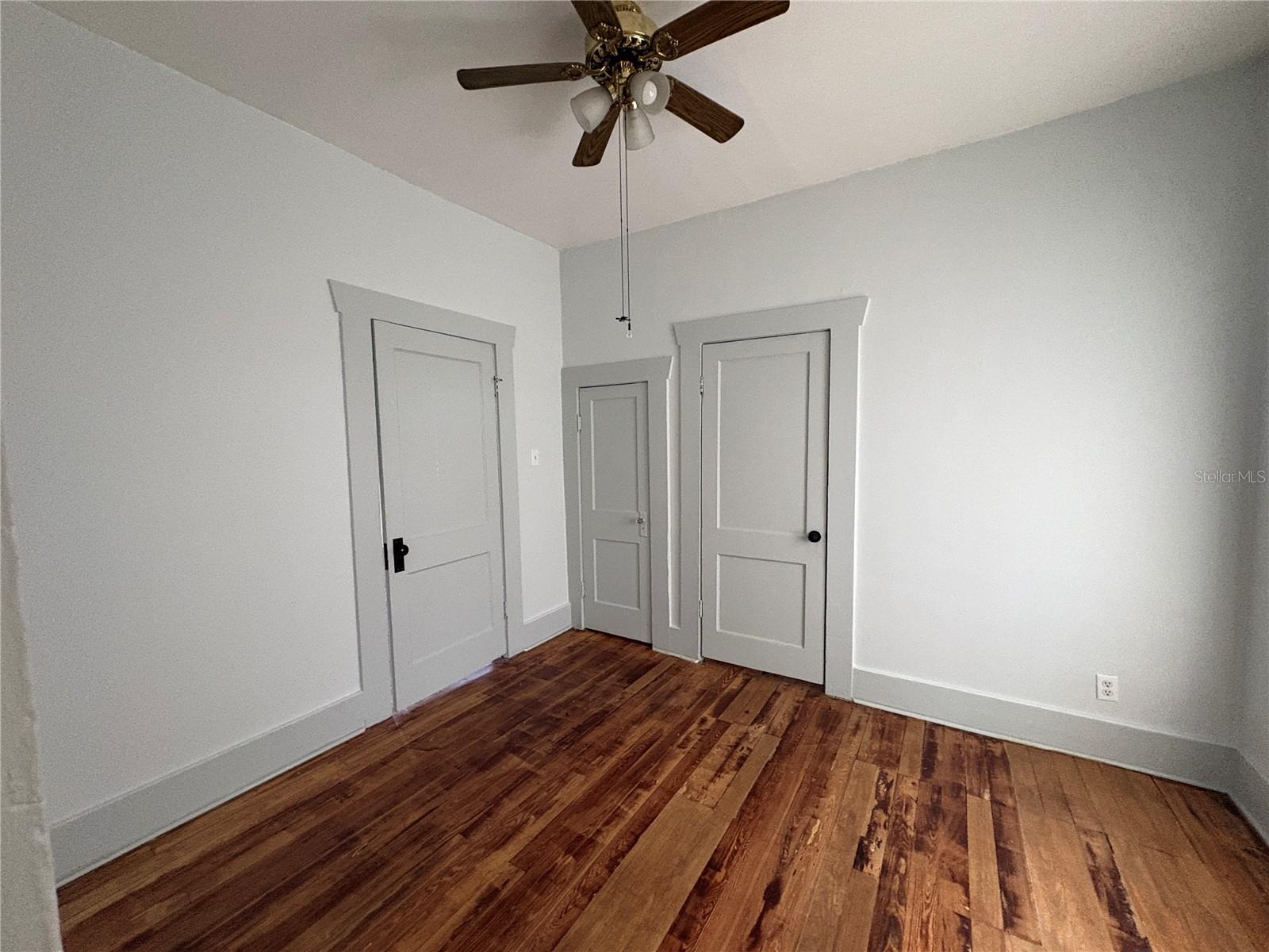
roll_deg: +1.2
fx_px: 513
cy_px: 476
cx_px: 634
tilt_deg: -3.2
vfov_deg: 85.7
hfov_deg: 102.1
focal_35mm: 14
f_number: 2.2
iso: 640
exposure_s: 1/60
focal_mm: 2.22
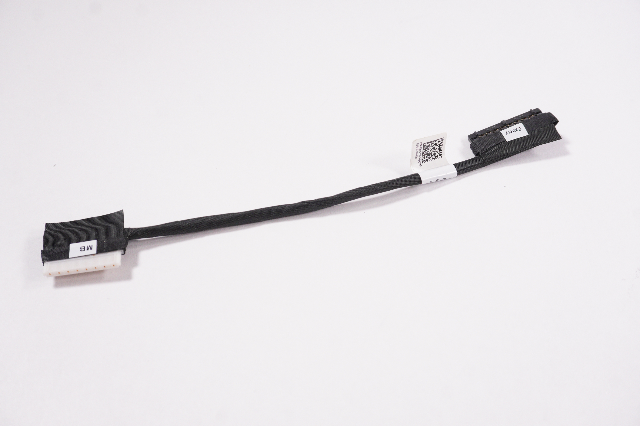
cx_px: 320
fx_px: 693
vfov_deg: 34.1
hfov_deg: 49.6
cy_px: 213
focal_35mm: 39
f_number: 8
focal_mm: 26
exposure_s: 1/250
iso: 1250
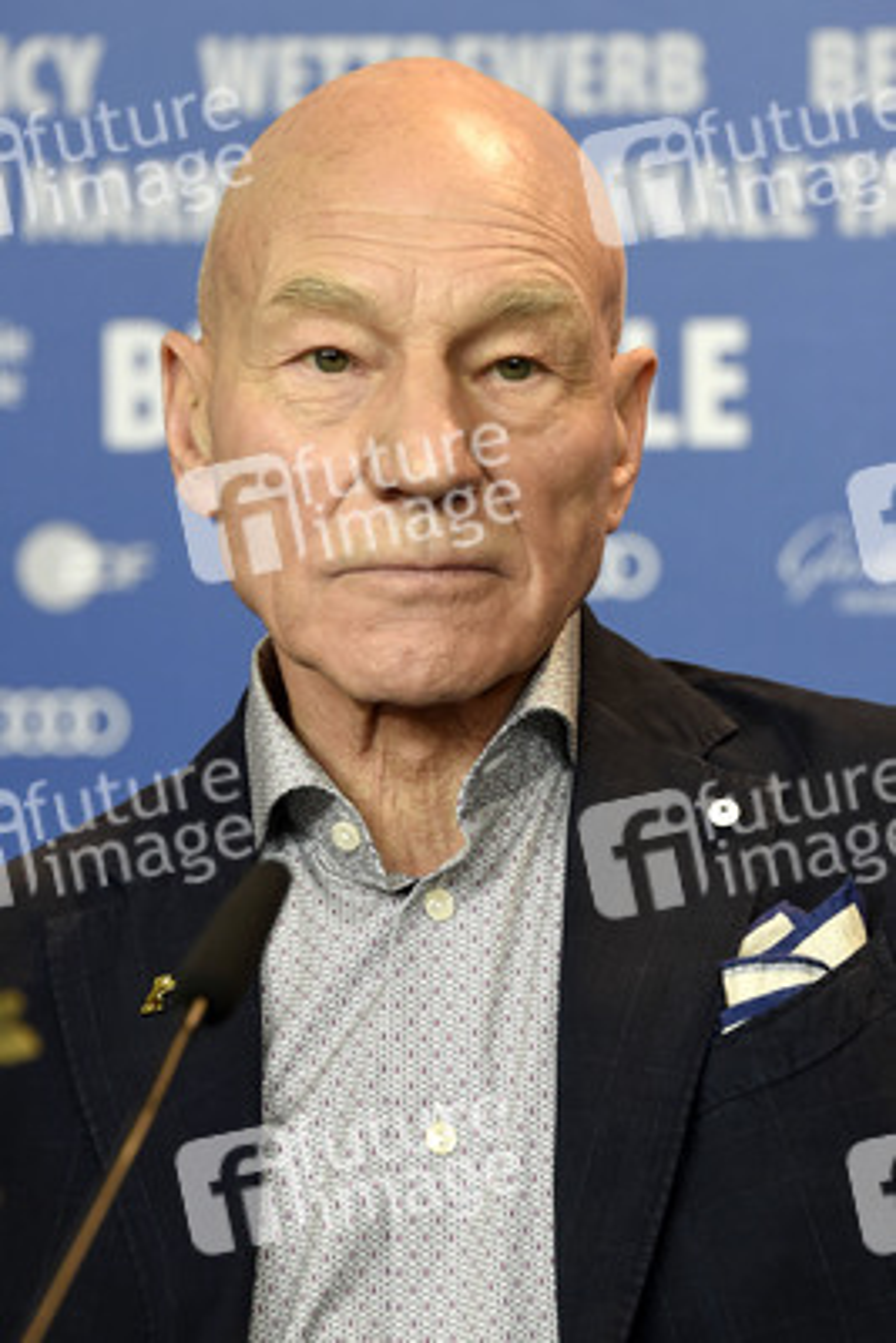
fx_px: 5408
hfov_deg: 9.5
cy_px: 672
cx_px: 448
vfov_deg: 14.1
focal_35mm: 145
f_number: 5.6
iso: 2000
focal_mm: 145
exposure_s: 1/200
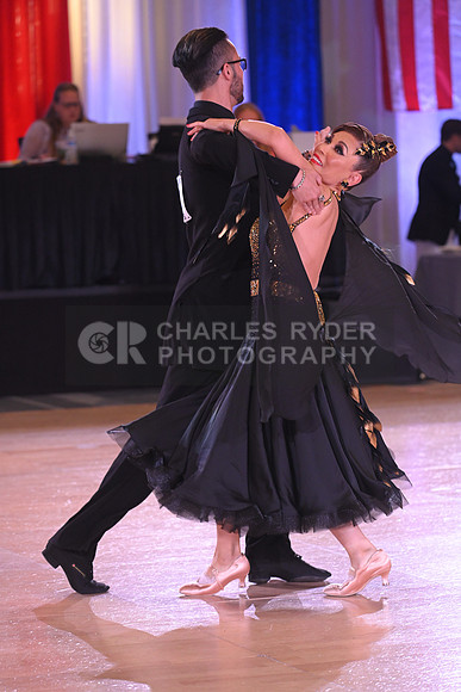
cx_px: 230
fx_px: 2783
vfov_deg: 14.2
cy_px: 346
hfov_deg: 9.5
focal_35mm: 145
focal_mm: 145
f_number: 5
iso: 2500
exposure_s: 1/320
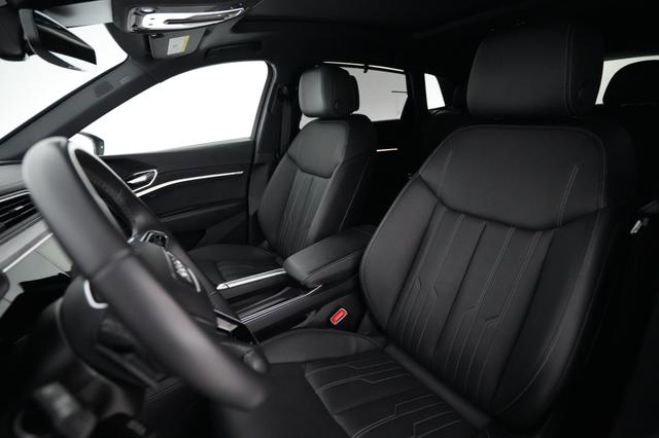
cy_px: 219
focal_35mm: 17
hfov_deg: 93.3
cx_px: 330
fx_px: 311
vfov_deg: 70.4
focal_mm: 17
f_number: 2.8
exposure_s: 1/250
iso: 12800
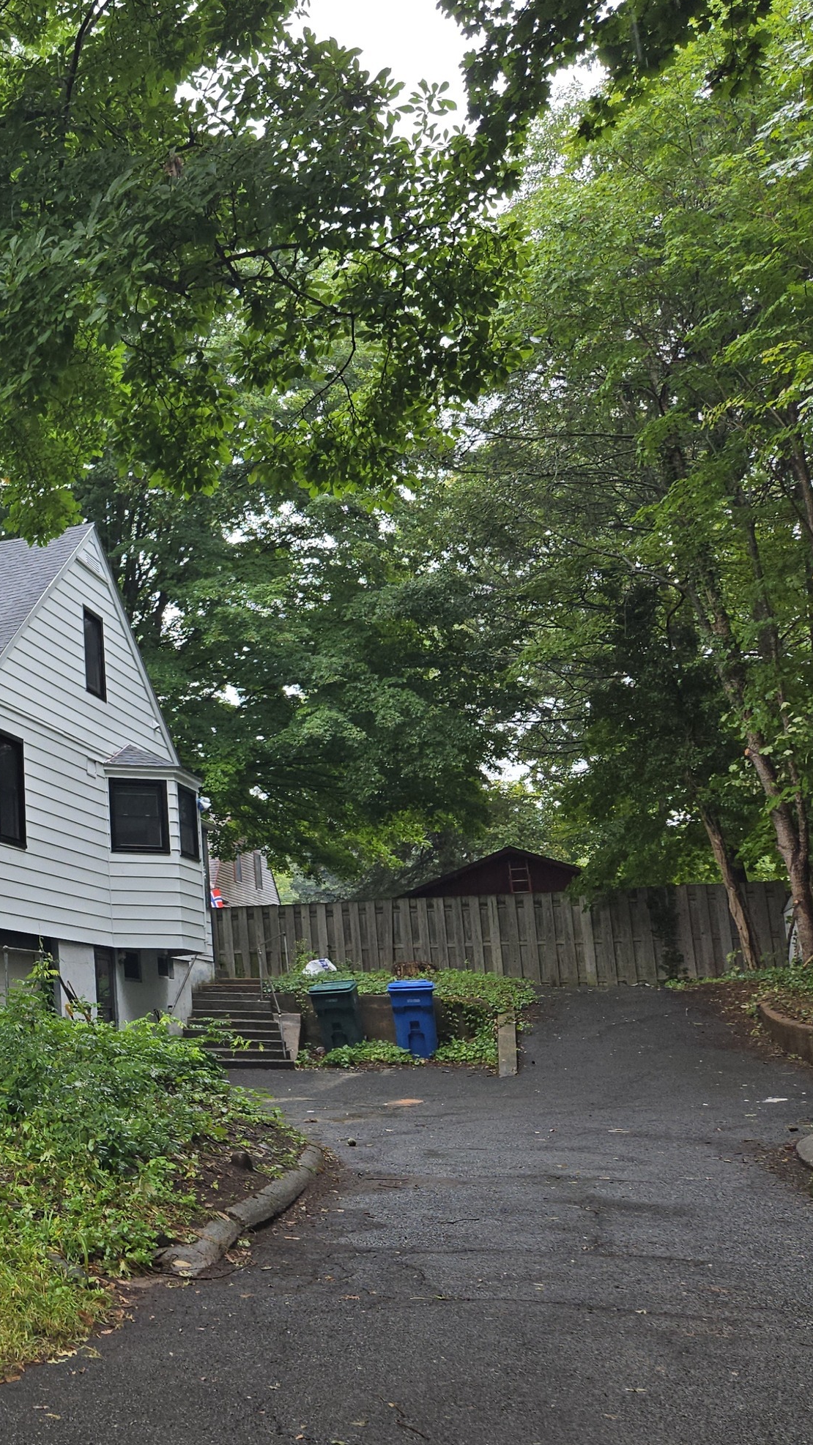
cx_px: -238
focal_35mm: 39
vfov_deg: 51.6
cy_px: 765
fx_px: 1495
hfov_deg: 26.1
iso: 25
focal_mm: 5.4
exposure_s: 1/229
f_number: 1.8
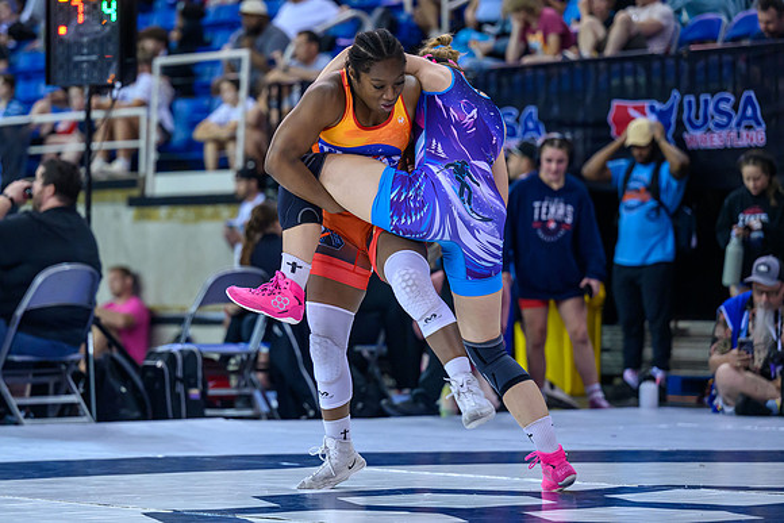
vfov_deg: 9.3
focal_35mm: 147
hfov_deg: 14.0
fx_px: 3199
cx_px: 295
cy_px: 260
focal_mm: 115
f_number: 2.8
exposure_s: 1/800
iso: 3200
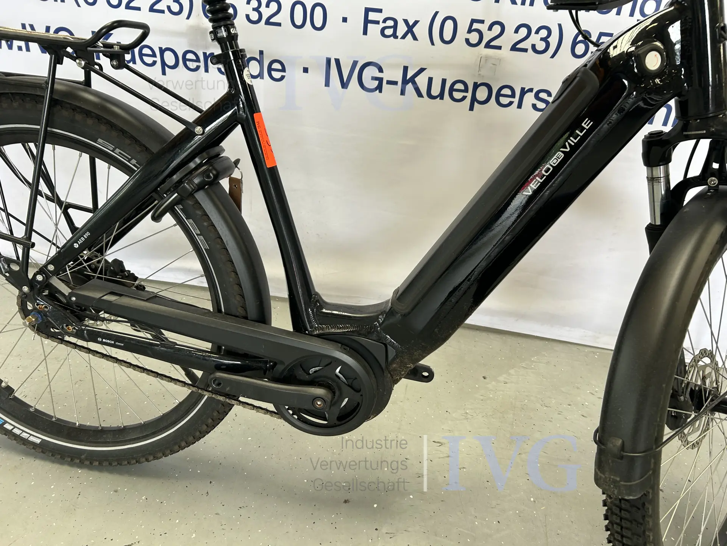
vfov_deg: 53.1
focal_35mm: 26
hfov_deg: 67.3
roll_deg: -5.8
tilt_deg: -27.6
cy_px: 273
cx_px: 364
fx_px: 546
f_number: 1.5
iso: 80
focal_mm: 5.7
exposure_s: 1/121
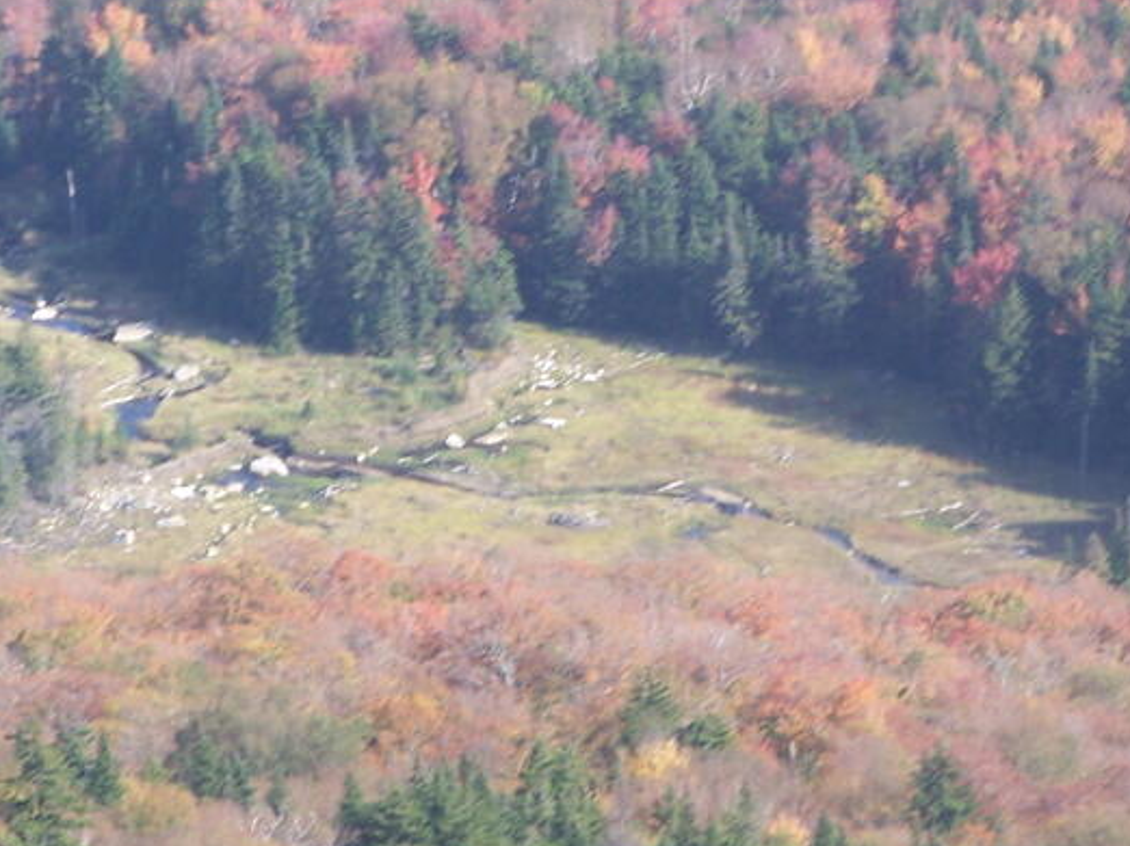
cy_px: 335
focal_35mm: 371
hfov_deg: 5.3
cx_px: 483
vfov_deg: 4.0
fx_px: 12105
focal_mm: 31.3
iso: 80
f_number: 3.2
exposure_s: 1/320
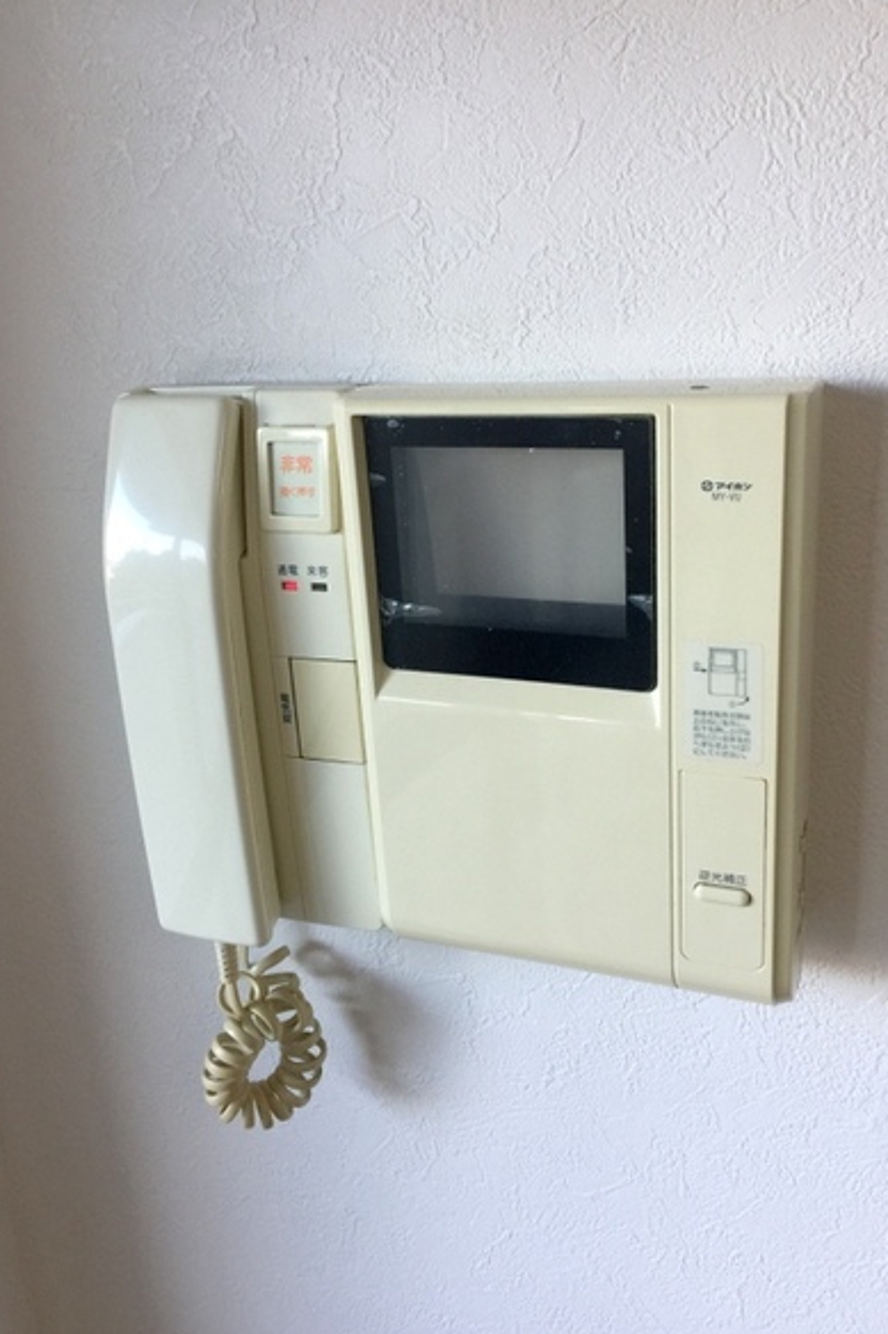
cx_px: 482
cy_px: 662
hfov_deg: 42.3
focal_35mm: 31
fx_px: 1148
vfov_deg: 60.3
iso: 32
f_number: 2.2
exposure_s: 1/40
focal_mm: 4.15
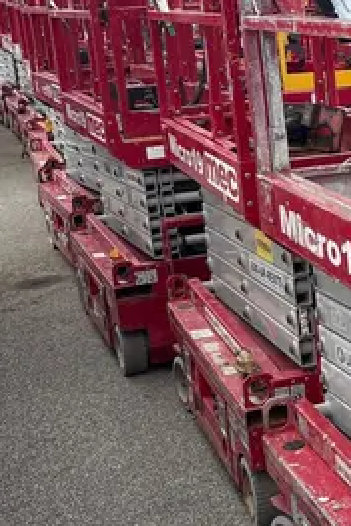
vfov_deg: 27.0
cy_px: 240
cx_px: 538
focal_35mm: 75
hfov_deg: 16.4
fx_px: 1097
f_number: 1.6
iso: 50
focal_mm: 5.96
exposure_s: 1/2075
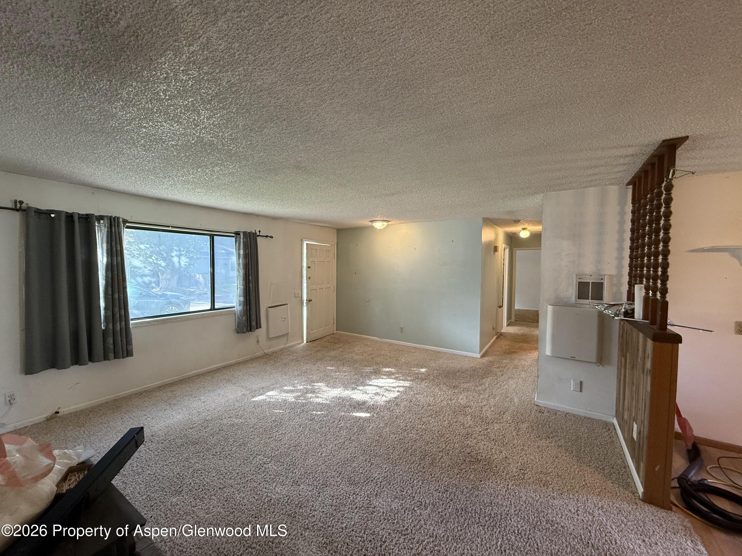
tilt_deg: -2.1
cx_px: 371
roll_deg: +0.0
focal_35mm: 14
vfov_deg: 85.7
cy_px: 278
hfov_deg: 102.1
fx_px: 300
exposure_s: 1/120
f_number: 2.2
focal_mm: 2.22
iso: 320
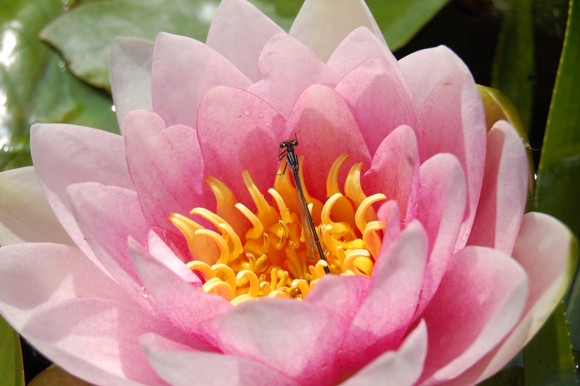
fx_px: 1328
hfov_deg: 24.6
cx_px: 290
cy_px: 193
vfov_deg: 16.5
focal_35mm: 82
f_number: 10
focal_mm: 55
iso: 200
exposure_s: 1/400
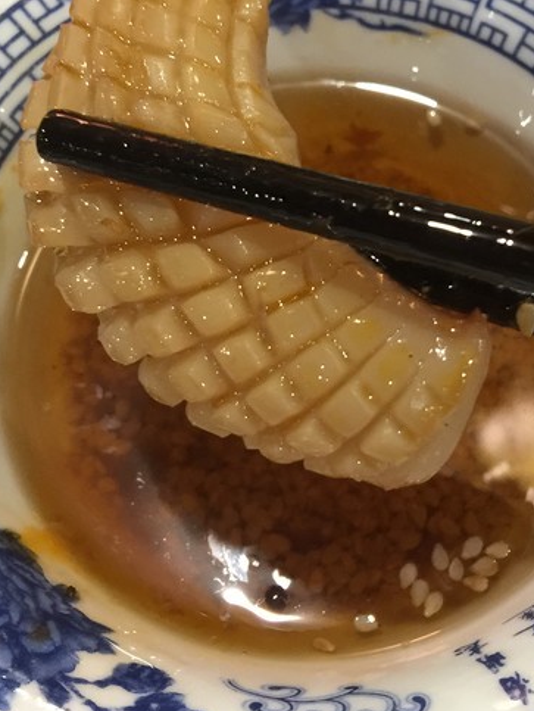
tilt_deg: -60.2
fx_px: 1150
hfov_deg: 26.1
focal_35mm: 56
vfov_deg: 33.7
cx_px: 322
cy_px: 191
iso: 125
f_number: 2.2
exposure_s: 1/17
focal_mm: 4.15
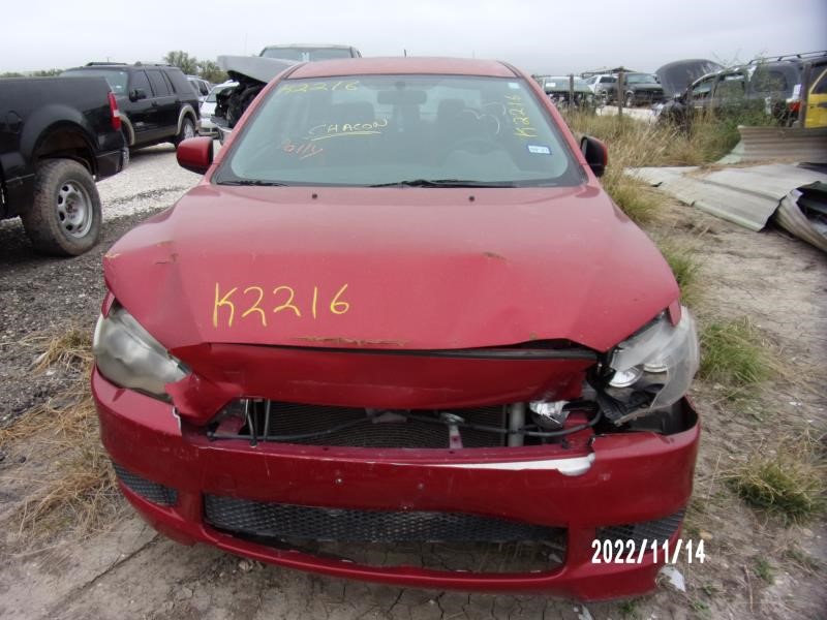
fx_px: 573
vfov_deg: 56.8
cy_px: 310
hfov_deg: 71.6
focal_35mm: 24
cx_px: 414
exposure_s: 1/160
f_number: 3.3
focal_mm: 4.3
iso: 80
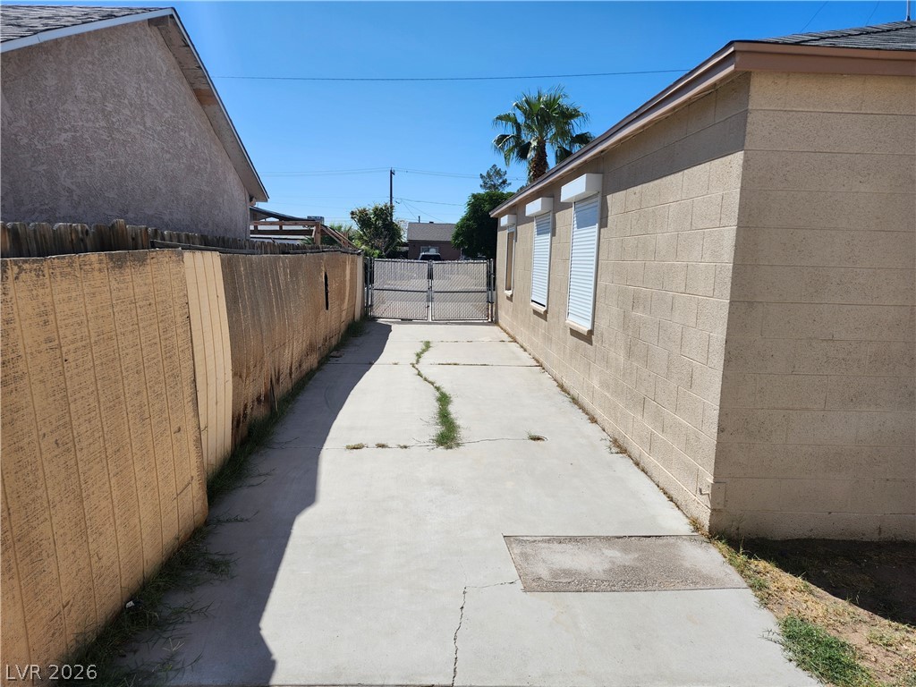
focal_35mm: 23
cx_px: 458
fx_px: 609
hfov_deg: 73.9
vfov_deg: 58.9
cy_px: 344
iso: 25
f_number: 1.8
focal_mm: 5.54
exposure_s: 1/2271
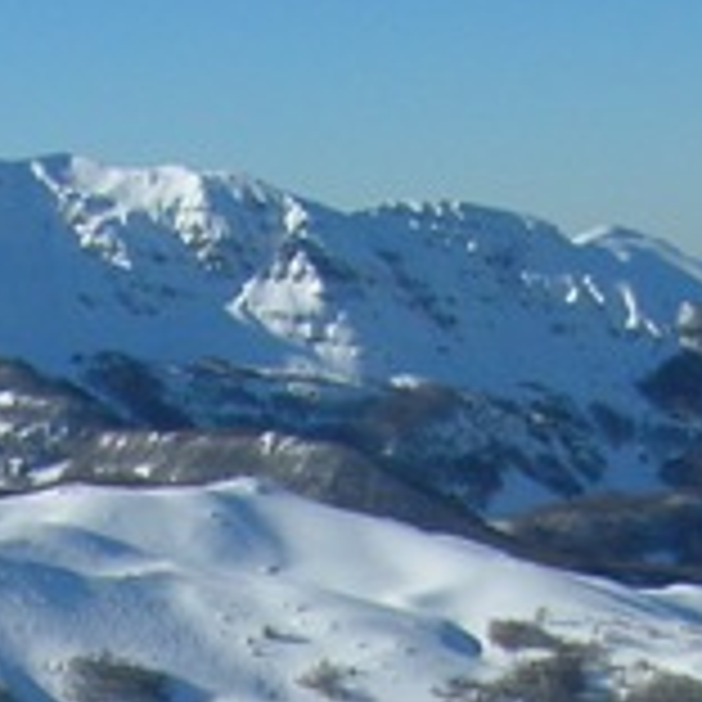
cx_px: 104
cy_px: 1310
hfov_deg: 11.3
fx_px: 3533
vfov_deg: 10.6
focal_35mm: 154
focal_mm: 5.7
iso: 50
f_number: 4.9
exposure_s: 1/740
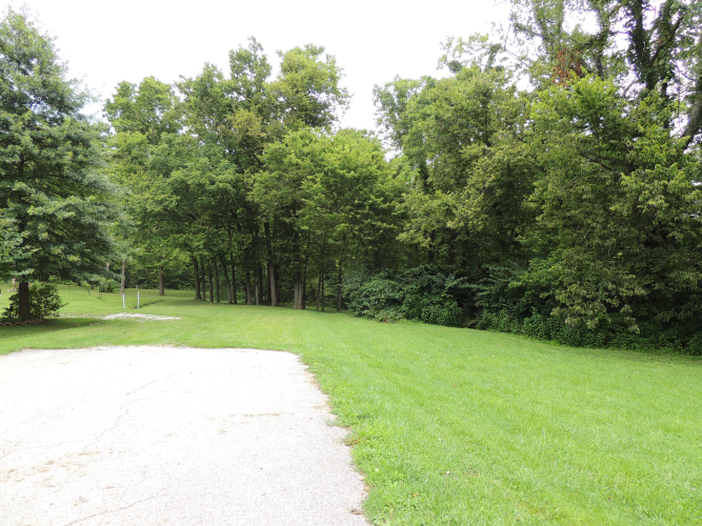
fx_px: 487
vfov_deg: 56.8
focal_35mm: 24
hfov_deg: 71.6
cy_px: 263
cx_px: 351
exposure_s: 1/250
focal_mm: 4.3
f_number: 3
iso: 100
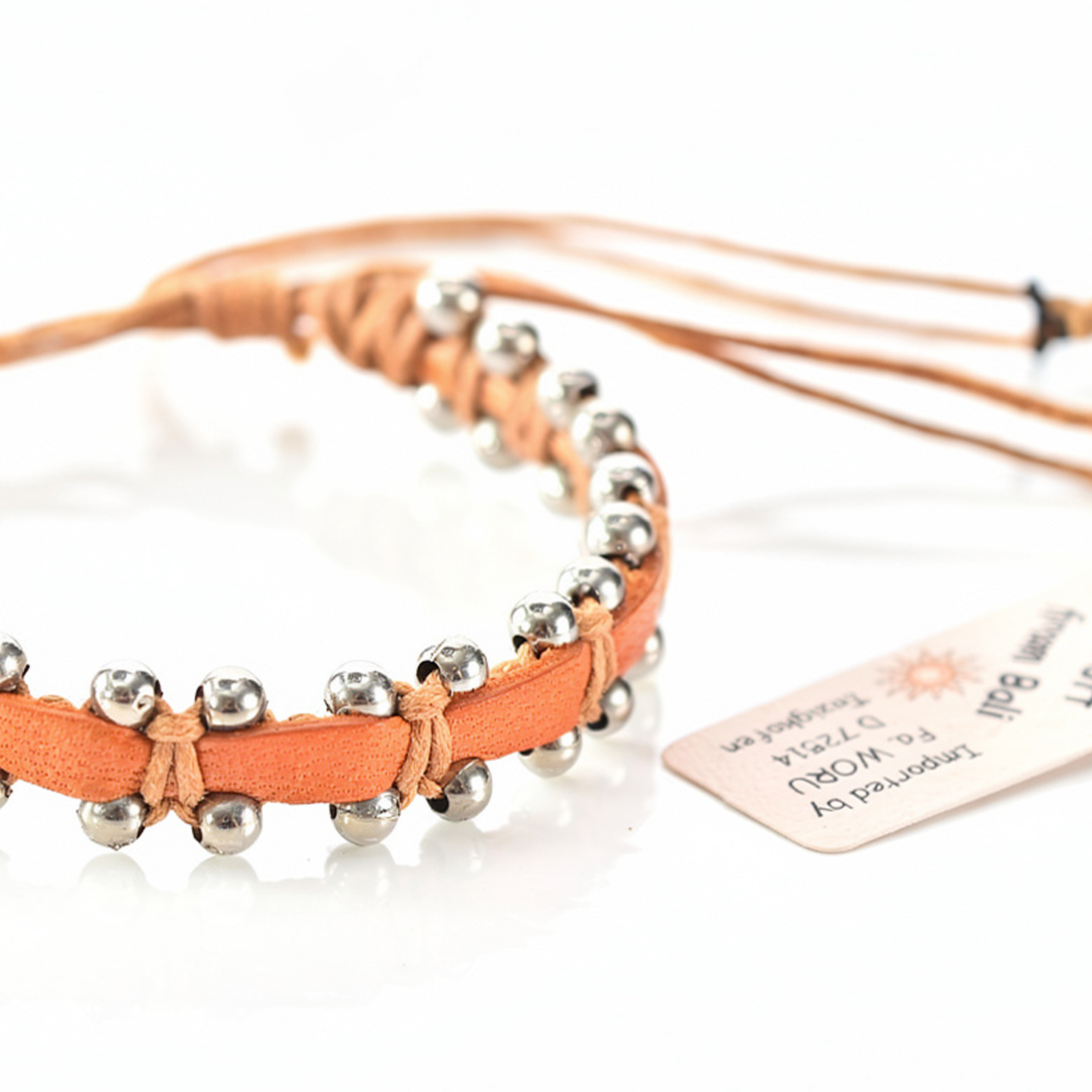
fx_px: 8958
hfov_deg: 7.0
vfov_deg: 7.0
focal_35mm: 251
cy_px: 467
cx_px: 420
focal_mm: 120
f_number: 5
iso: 400
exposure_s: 1/200
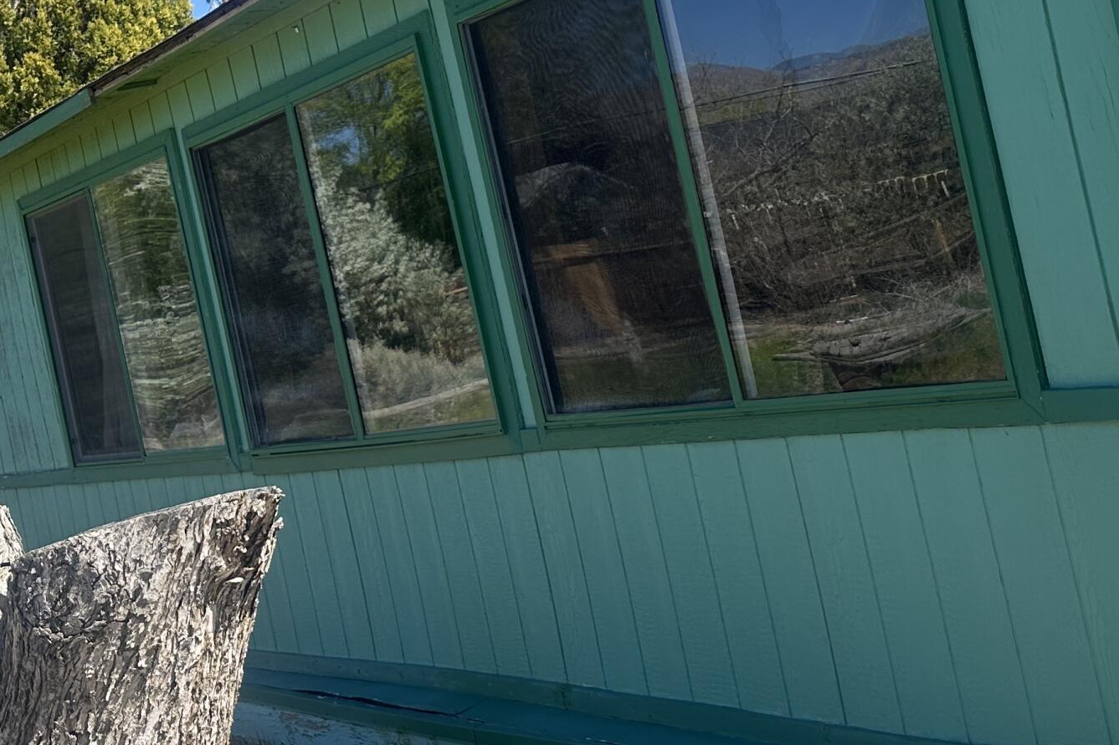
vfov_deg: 23.9
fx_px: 1740
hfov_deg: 35.3
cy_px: 169
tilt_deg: +3.2
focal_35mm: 56
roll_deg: +10.8
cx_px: 732
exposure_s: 1/2967
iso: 80
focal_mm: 6.86
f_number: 1.78
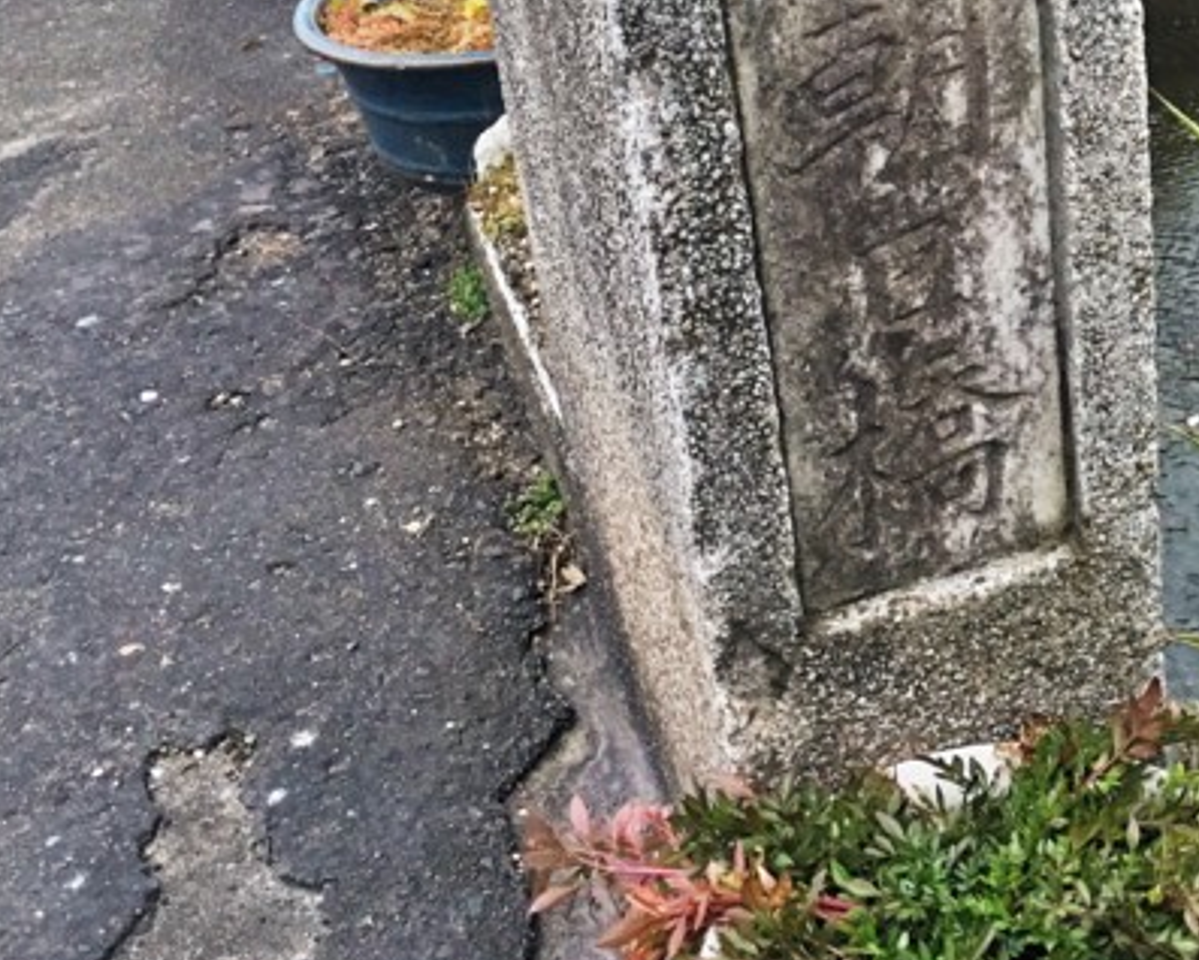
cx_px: 1033
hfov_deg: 31.7
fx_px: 2024
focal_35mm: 57
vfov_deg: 26.0
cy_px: 124
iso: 80
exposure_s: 1/15
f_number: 2.2
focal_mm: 4.15
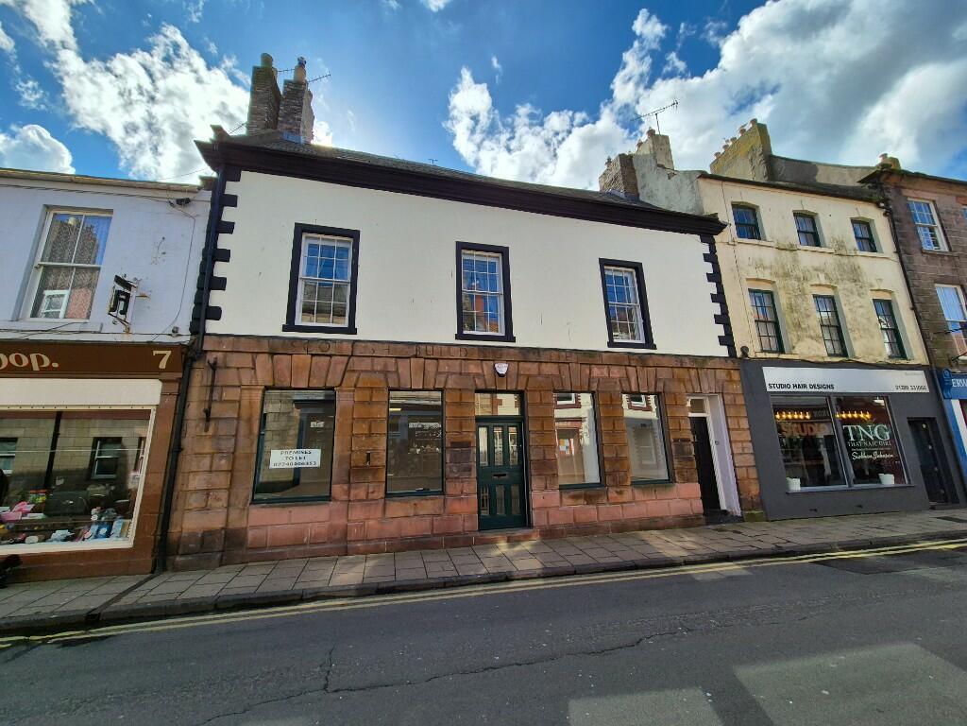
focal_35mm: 13
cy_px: 363
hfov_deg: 106.2
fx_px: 363
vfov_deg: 89.9
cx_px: 484
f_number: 2.2
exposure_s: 1/2104
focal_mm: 2.2
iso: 50
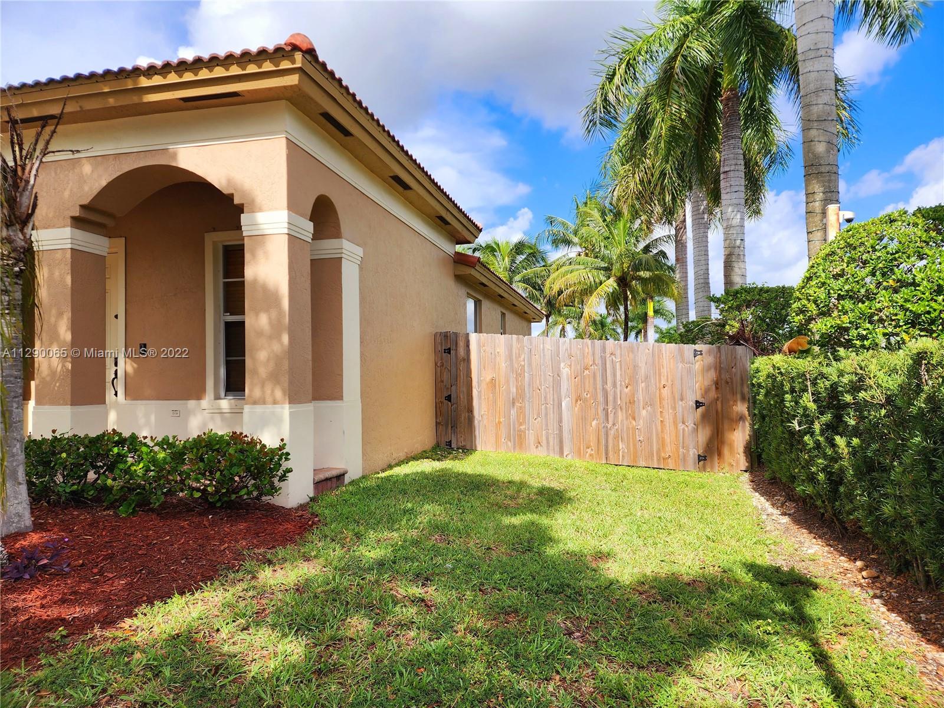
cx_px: 472
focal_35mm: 23
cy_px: 354
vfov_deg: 58.9
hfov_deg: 73.9
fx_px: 627
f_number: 1.8
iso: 12
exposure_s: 1/909
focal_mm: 6.4
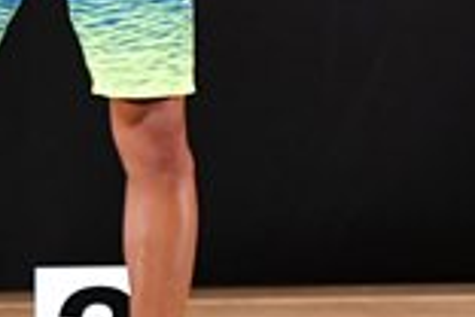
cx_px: 714
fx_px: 11373
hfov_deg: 2.4
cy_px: -155
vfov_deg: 1.6
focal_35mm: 862
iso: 3200
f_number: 5.6
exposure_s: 1/400
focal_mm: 116
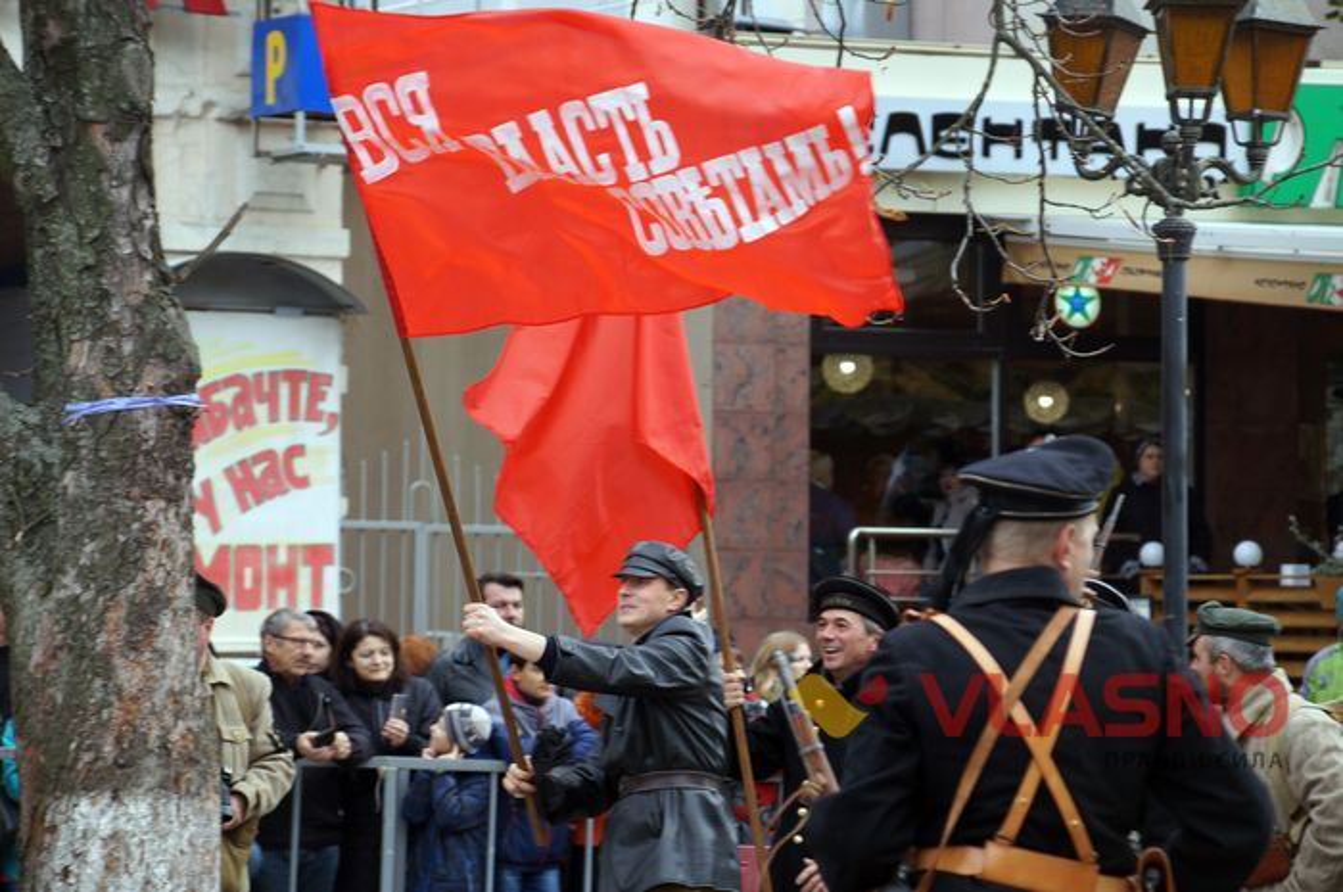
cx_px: 672
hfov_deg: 11.4
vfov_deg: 7.6
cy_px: 446
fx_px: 6707
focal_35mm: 180
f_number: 5.6
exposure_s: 1/200
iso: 250
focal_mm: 120
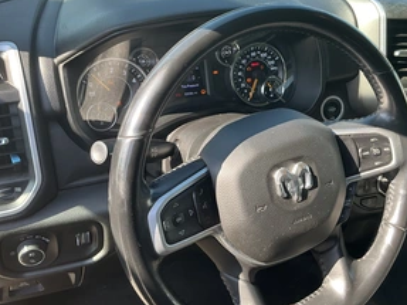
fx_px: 458
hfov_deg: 47.6
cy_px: 122
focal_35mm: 39
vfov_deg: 36.7
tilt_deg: -29.8
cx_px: 244
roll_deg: -2.9
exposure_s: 1/122
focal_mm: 3
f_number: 1.8
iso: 25
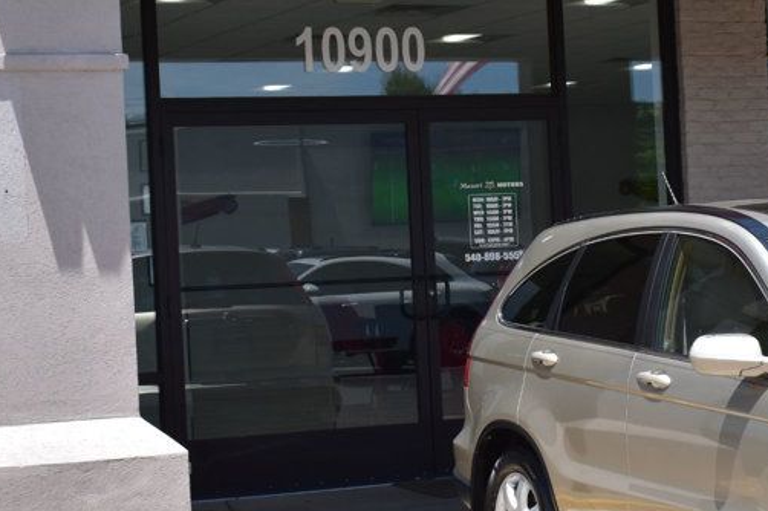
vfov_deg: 13.1
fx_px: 2217
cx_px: 546
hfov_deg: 19.6
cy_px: 251
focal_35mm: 104
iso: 400
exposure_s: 1/500
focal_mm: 34
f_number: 11
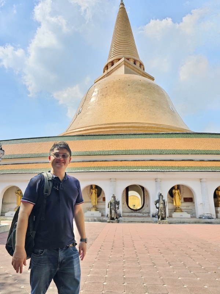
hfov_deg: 58.9
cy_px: 147
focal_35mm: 23
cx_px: 110
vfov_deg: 73.9
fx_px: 195
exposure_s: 1/238
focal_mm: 6.3
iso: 16
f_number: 1.7
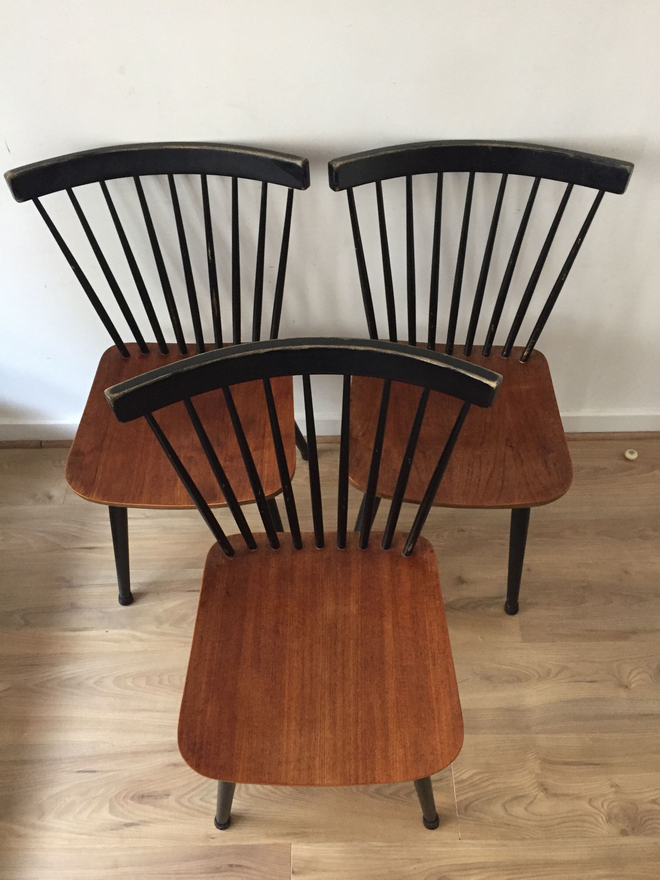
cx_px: 330
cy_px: 440
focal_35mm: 29
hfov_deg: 48.2
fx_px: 737
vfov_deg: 61.7
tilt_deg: -54.1
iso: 250
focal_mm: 4.15
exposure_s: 1/20
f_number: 2.2
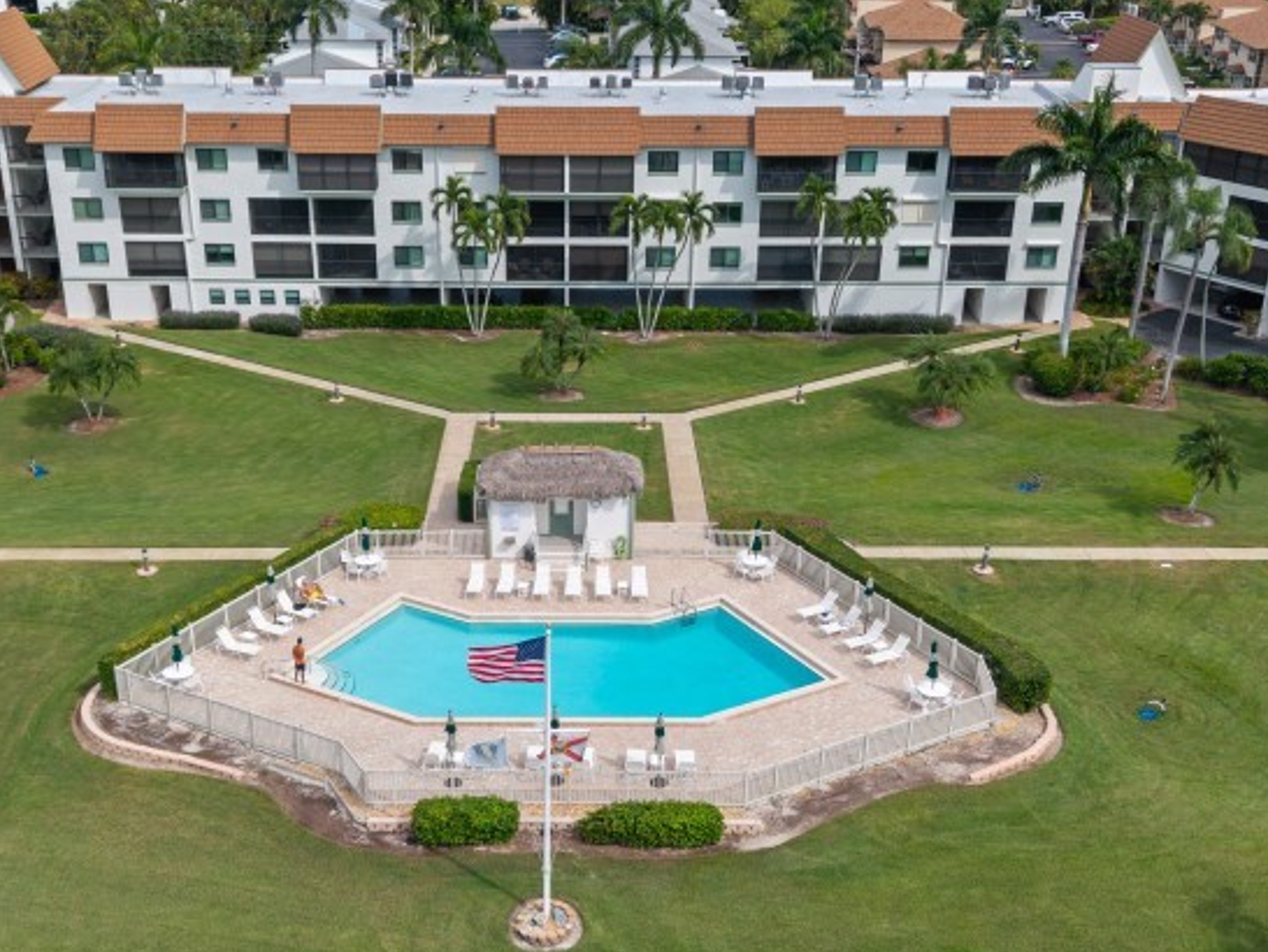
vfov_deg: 32.1
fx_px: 1649
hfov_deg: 42.0
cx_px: 574
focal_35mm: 45
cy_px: 594
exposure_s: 1/3200
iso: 140
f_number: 1.8
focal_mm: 8.67
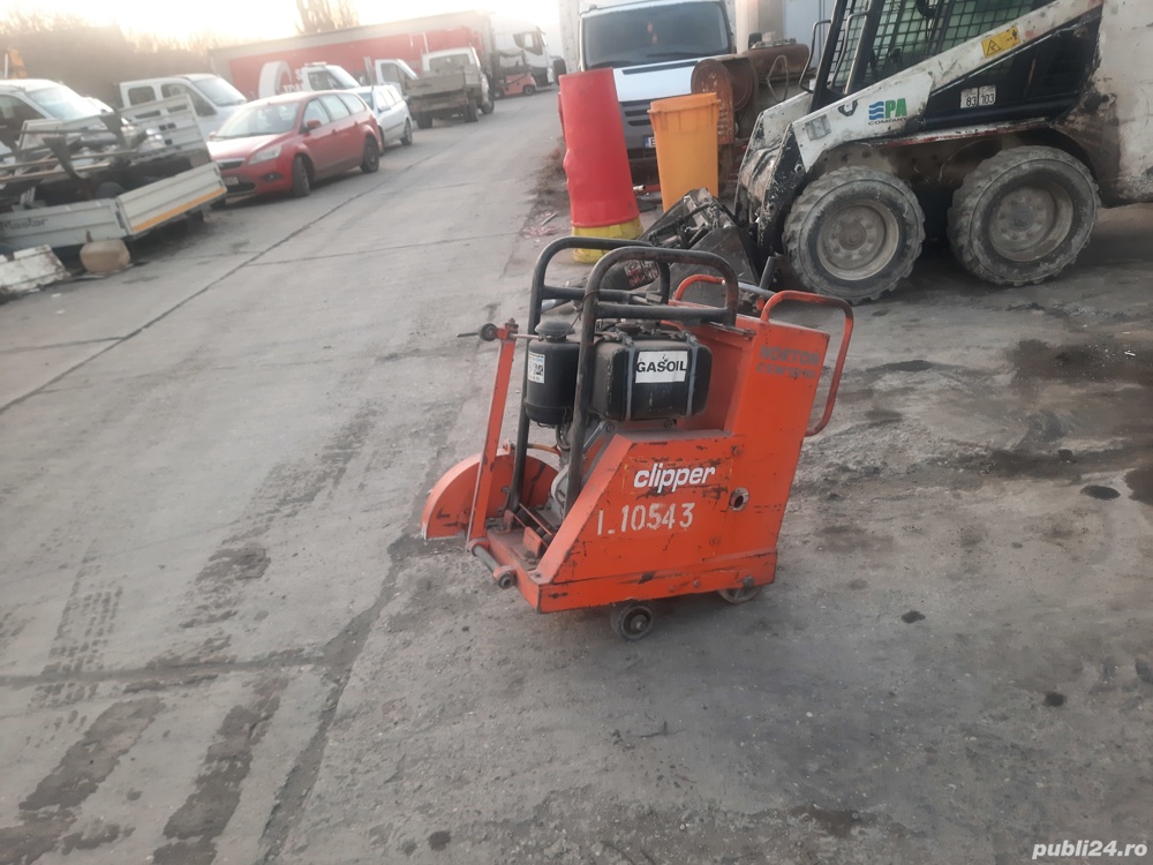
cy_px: 432
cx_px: 576
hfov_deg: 69.4
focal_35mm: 25
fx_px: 833
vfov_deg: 54.9
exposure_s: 1/50
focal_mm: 4.6
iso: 80
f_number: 2
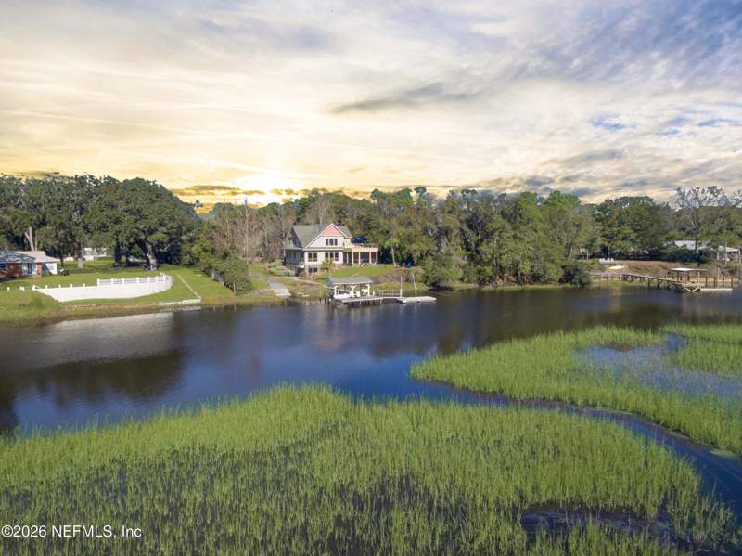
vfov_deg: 65.9
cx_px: 371
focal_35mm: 20
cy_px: 278
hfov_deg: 81.8
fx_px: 428
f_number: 2.8
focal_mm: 3.61
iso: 100
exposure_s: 1/1700
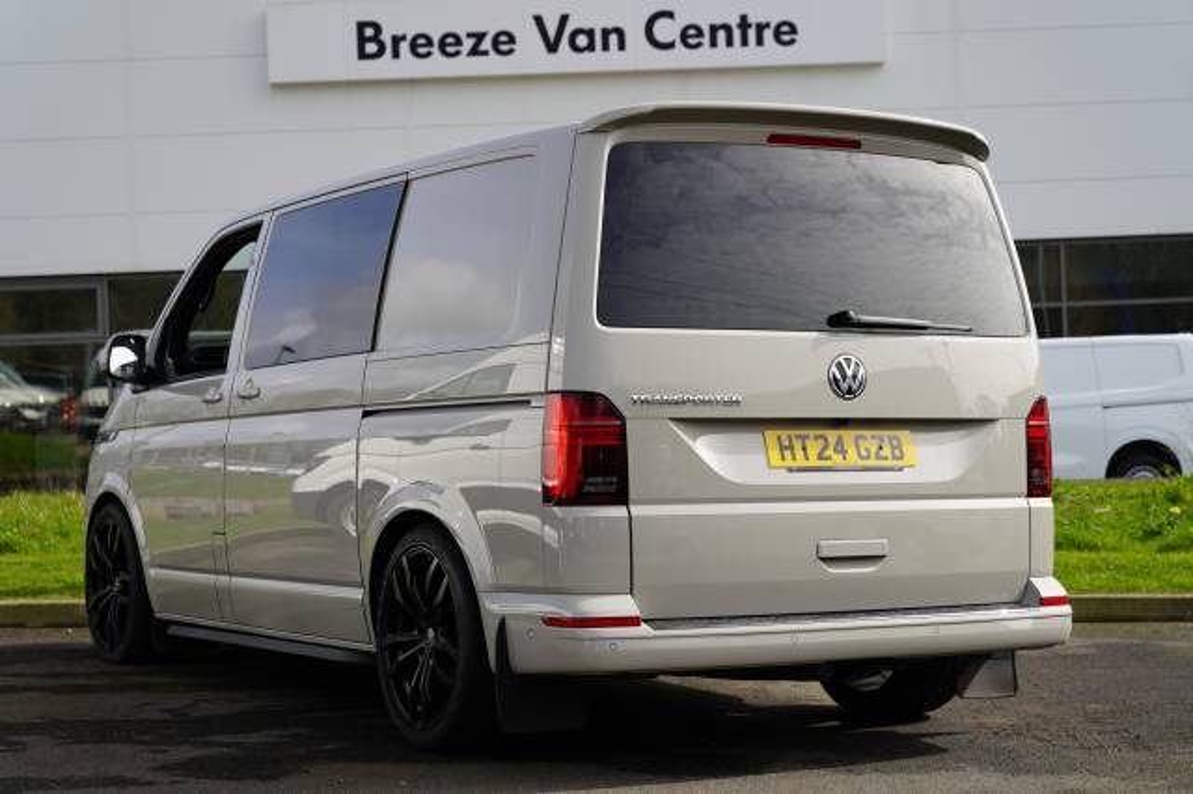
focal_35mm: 66
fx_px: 2196
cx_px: 596
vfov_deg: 20.5
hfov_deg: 30.4
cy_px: 397
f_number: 5
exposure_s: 1/320
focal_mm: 66.3
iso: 100
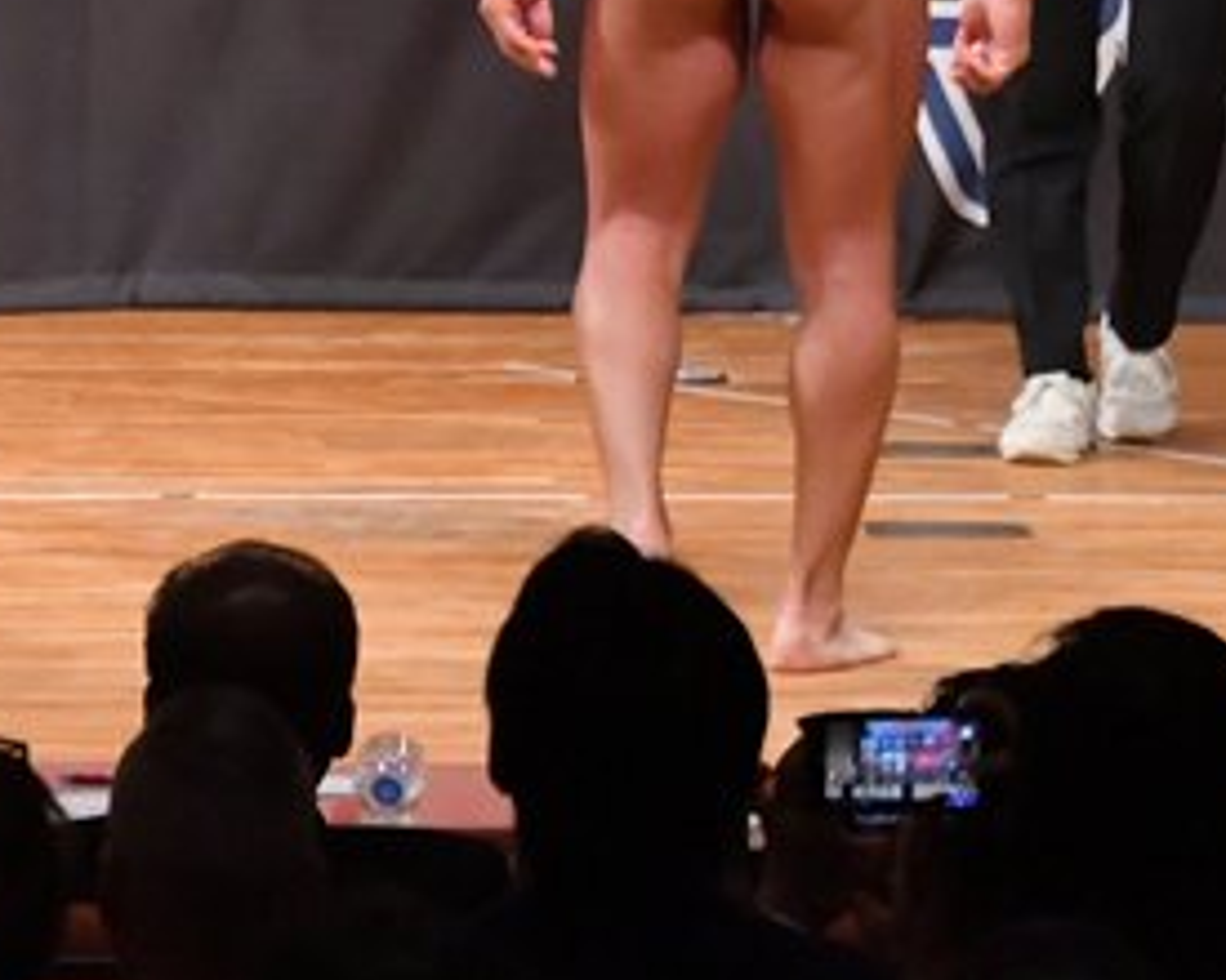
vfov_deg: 2.9
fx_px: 19376
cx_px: -337
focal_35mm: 534
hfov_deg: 3.6
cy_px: 80
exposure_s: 1/400
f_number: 5.6
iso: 10000
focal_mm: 135
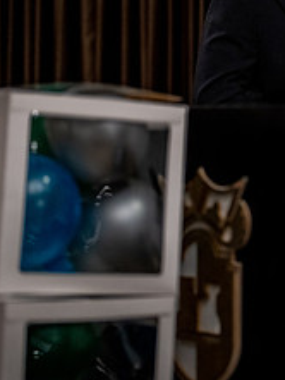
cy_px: 64
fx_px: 1524
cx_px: 381
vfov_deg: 14.1
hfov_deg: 10.4
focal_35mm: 139
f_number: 1.2
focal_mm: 50
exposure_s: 1/400
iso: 1250
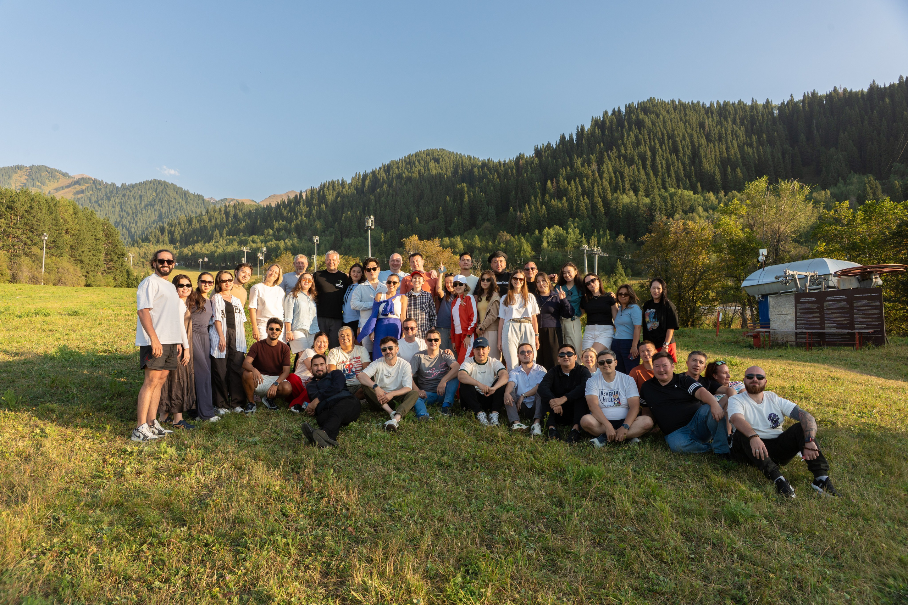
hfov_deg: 73.7
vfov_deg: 53.1
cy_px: 302
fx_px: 605
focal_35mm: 24
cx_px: 454
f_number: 8
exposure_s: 1/125
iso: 200
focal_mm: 24
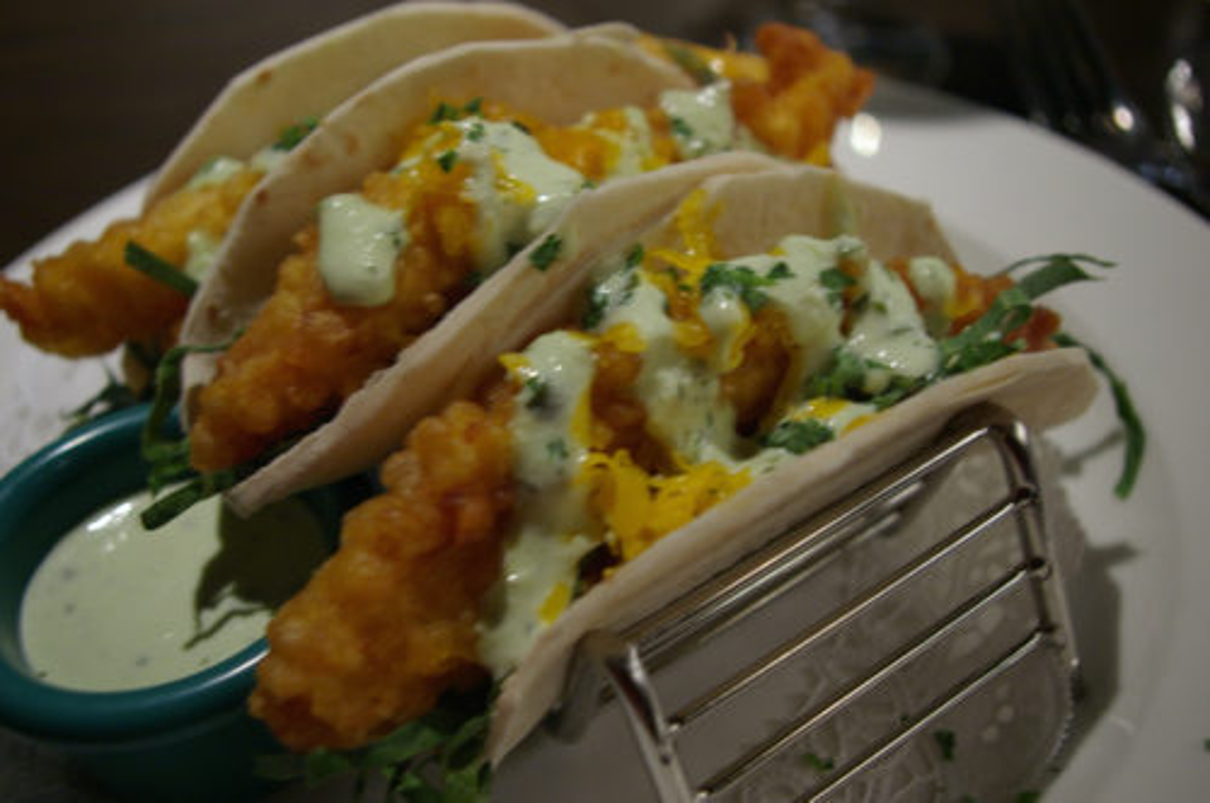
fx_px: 1309
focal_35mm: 39
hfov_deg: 49.6
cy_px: 402
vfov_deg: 34.1
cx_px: 605
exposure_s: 1/3.33
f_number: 4
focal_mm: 26
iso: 400
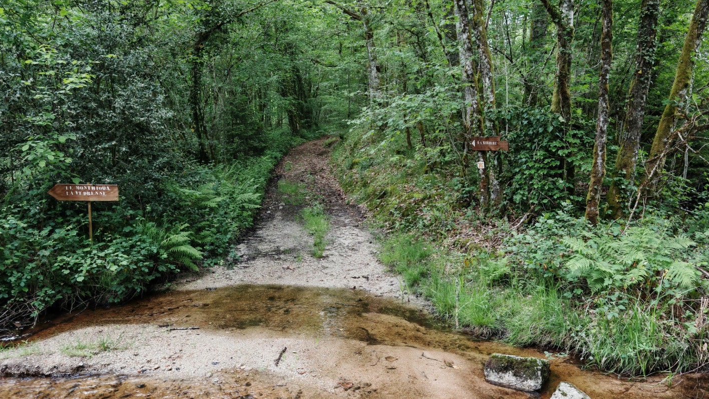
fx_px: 564
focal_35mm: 30
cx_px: 352
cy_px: 213
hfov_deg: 64.3
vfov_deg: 38.9
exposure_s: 1/100
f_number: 1.9
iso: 250
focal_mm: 6.67
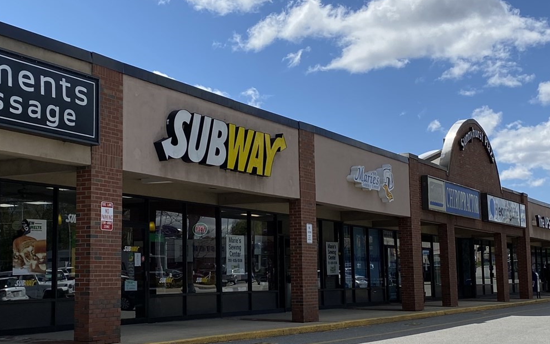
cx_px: 197
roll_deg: -0.1
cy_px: 166
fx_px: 854
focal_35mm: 57
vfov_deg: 22.8
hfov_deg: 35.4
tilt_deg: +8.0
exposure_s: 1/4808
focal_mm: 4.25
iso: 32
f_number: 1.8
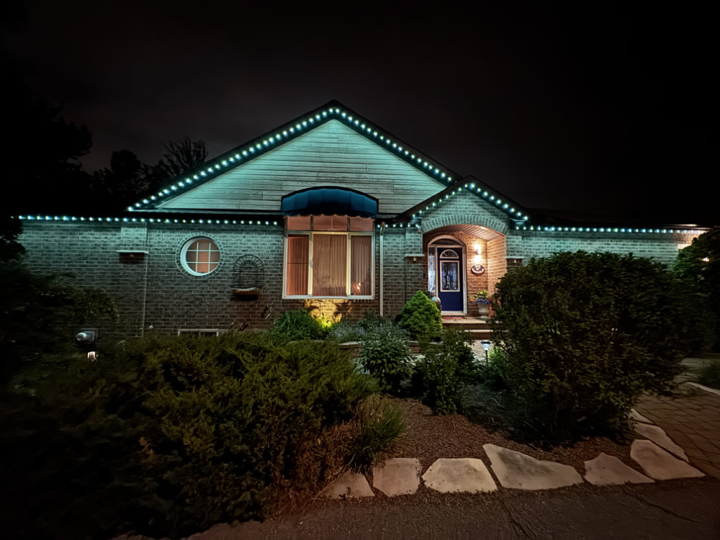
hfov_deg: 102.1
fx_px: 291
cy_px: 270
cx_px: 360
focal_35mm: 14
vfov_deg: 85.7
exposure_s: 1/12
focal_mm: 2.2
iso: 2000
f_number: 2.2
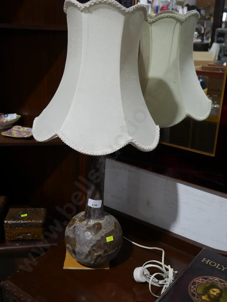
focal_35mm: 36
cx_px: 114
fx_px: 315
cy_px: 151
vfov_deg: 51.3
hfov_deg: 39.7
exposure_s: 1/60
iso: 320
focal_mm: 18
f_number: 4
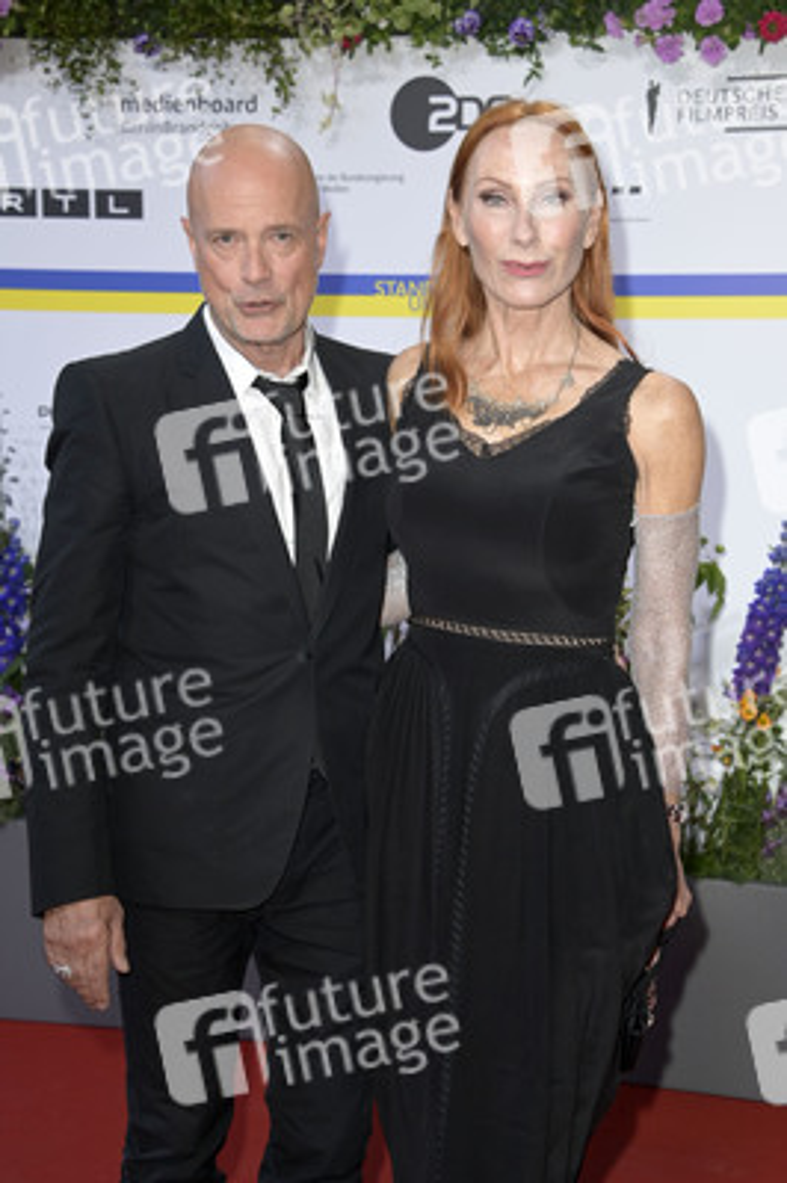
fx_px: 2234
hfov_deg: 20.0
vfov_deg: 29.7
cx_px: 394
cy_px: 592
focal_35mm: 68
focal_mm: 68
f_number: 6.3
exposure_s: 1/250
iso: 640
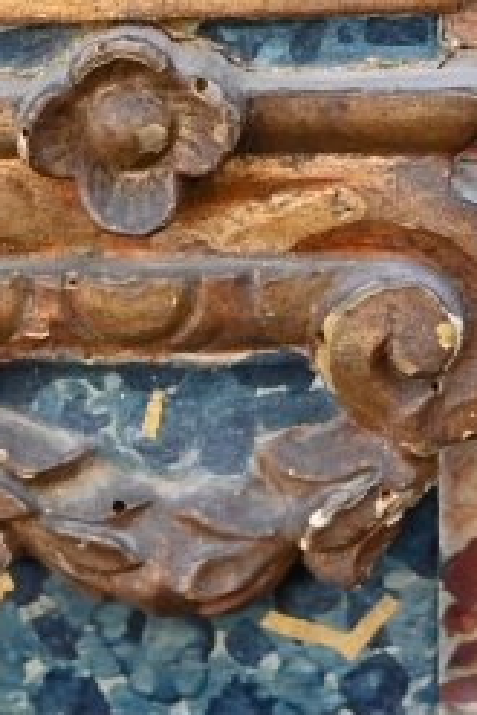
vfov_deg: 14.4
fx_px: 2822
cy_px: 475
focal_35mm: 142
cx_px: 46
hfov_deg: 9.6
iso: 250
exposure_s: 1/250
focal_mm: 19.5
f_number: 4
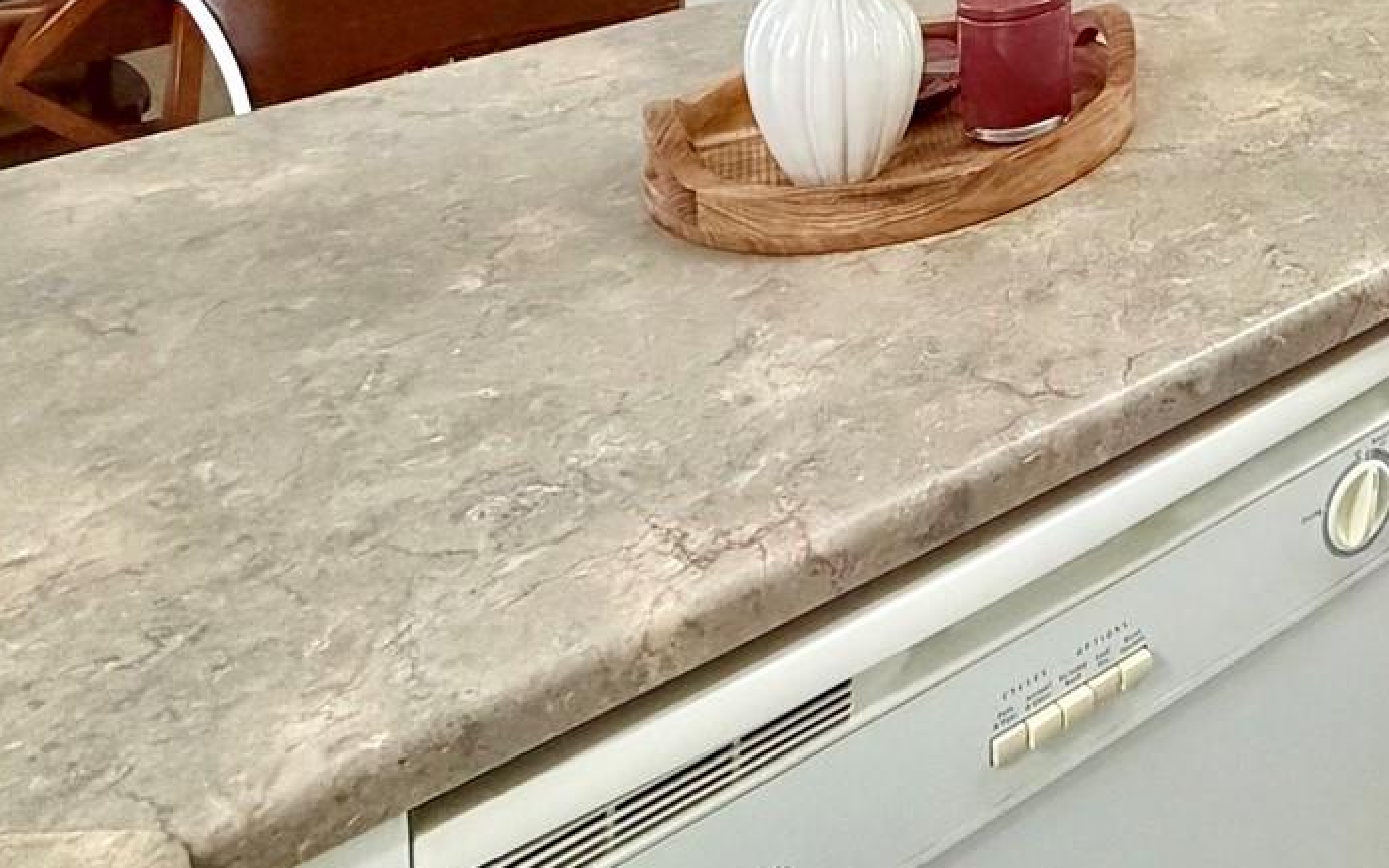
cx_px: 1652
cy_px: -532
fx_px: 1666
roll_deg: +1.6
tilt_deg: -1.3
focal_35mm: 44
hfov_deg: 35.8
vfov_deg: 22.3
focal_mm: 2.22
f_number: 2.2
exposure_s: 1/120
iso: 250
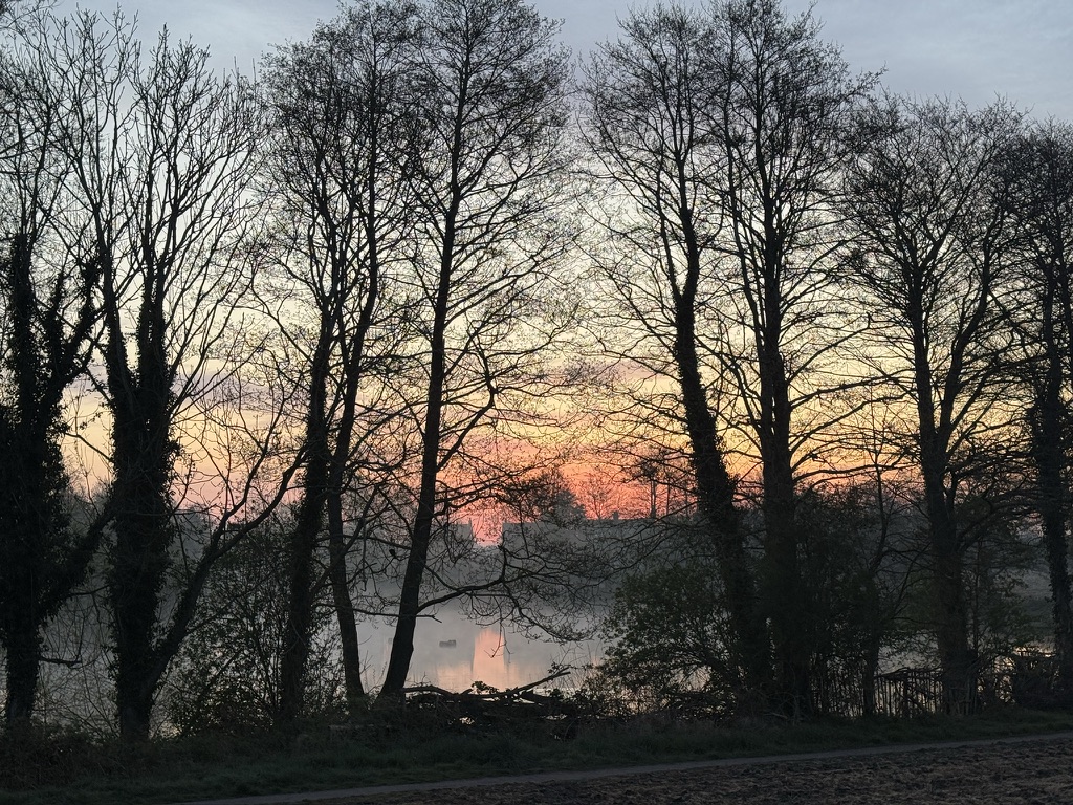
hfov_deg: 39.7
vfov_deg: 30.3
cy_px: 402
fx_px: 1488
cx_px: 536
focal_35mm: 48
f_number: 1.78
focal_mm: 6.76
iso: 100
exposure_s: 1/110
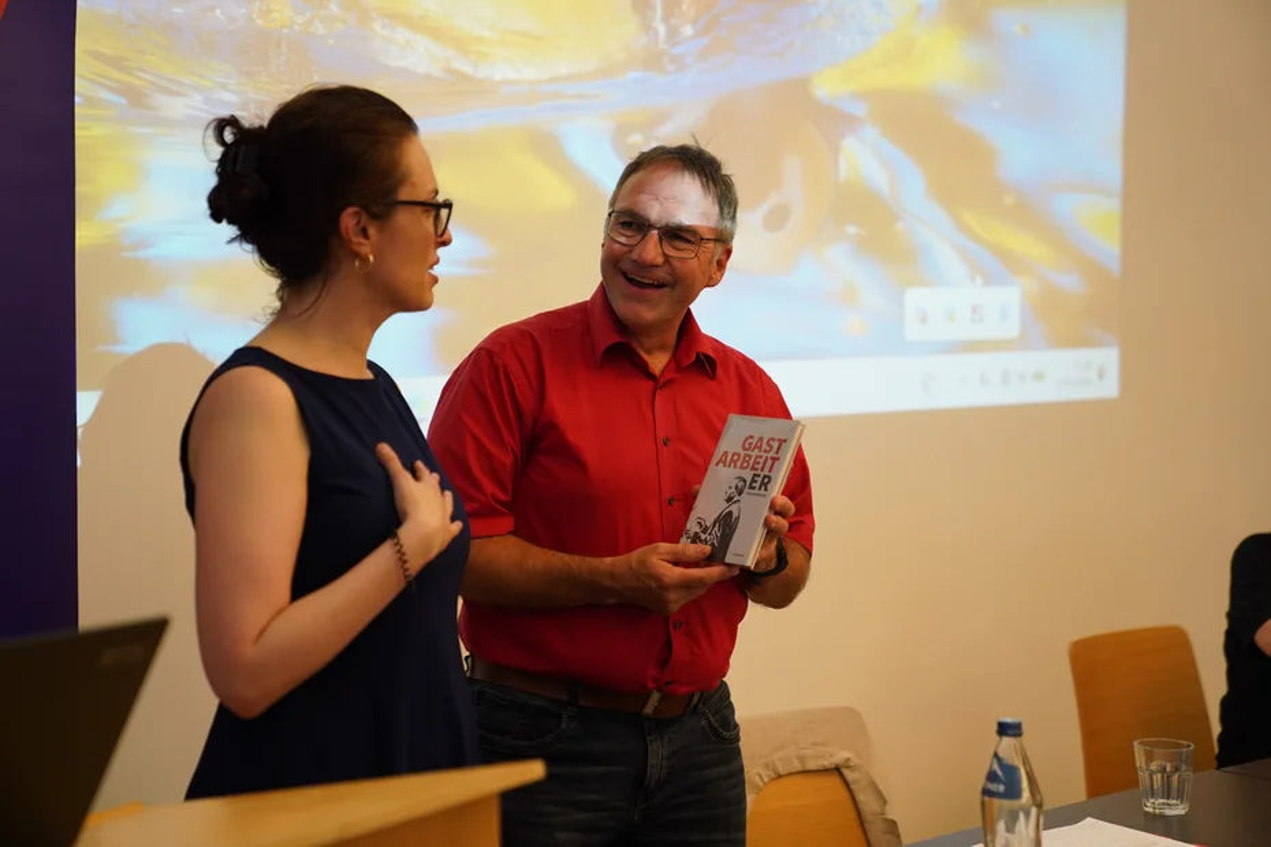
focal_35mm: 70
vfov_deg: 19.5
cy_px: 424
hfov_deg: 28.8
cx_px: 636
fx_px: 2471
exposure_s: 1/320
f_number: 2.8
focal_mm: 70
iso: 1250
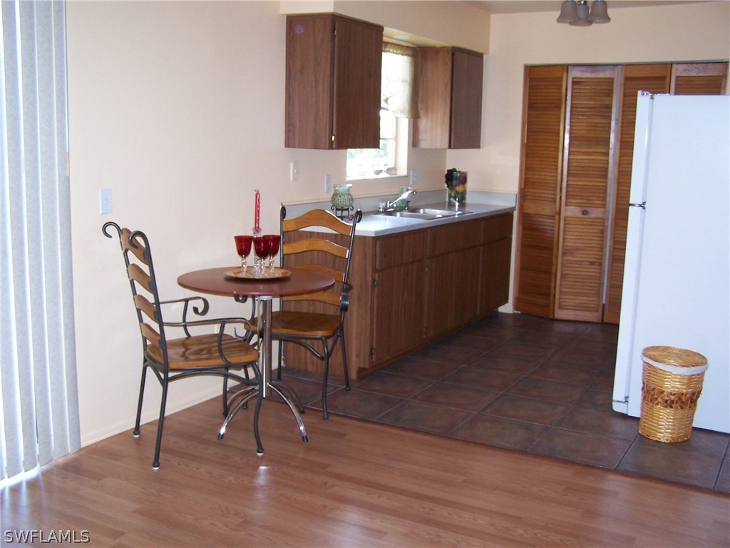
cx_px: 365
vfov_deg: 37.7
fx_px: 801
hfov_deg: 49.0
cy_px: 274
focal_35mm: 38
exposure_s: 1/60
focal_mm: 6.3
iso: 140
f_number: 2.8
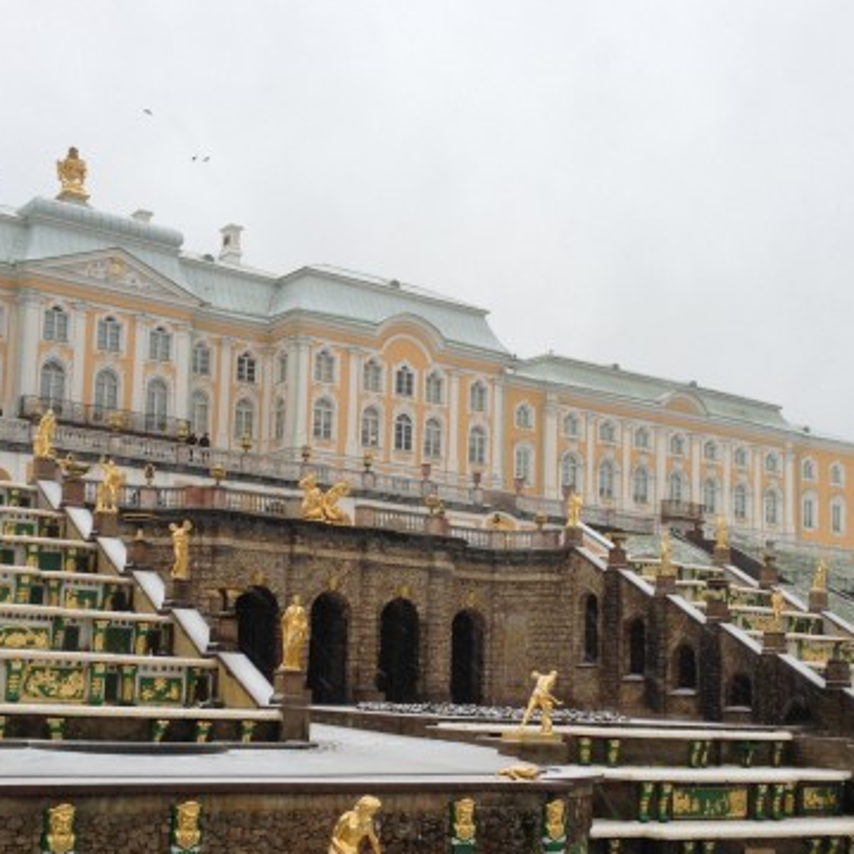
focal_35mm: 52
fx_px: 1451
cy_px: 526
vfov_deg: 32.7
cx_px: 421
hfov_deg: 32.8
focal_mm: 4.13
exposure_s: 1/144
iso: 50
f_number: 2.4
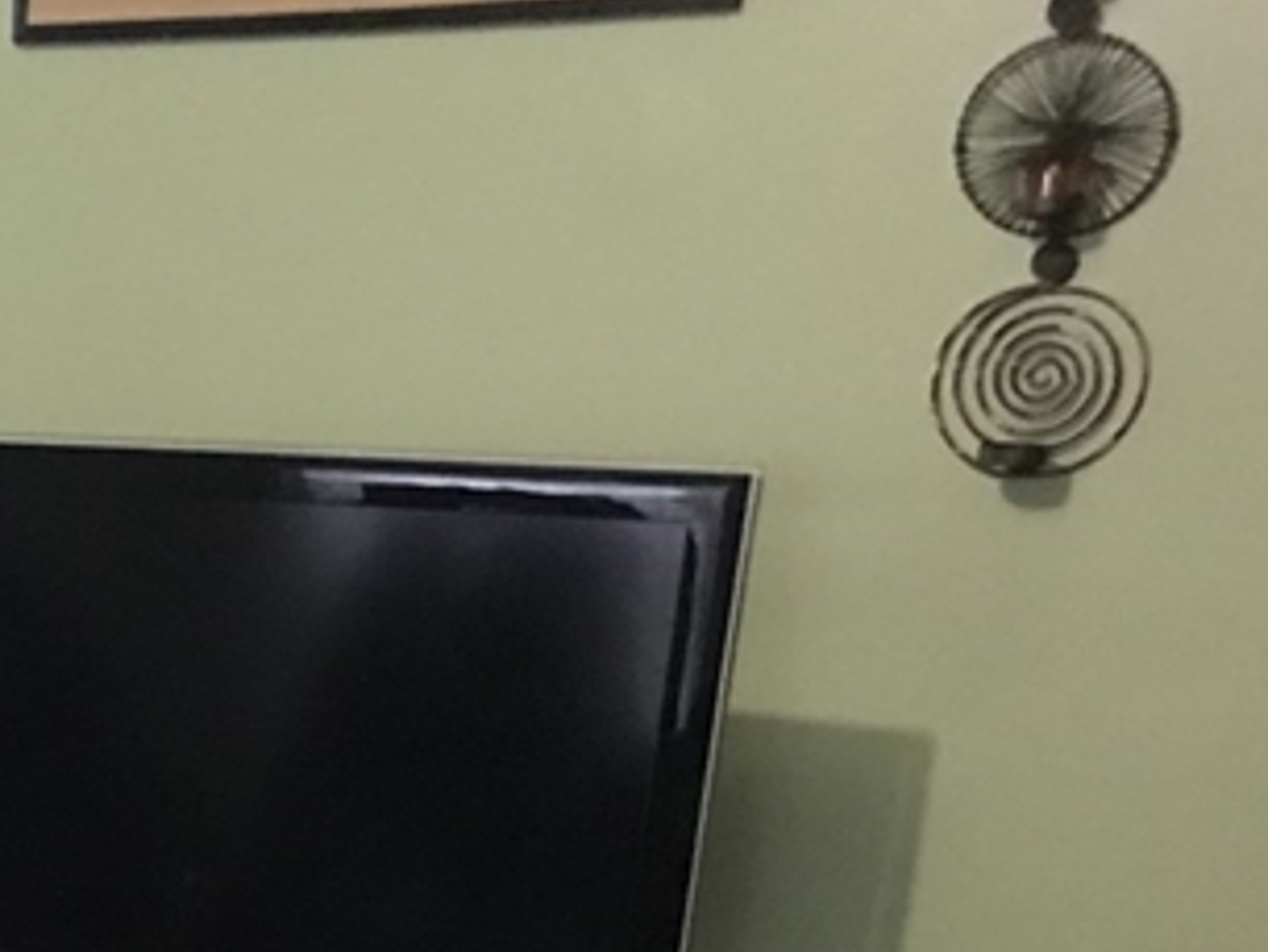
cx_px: -782
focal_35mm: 94
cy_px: 1405
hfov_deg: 18.0
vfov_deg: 14.7
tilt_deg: -17.2
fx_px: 3445
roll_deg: +0.0
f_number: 1.8
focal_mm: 3.99
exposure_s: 1/6
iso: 100
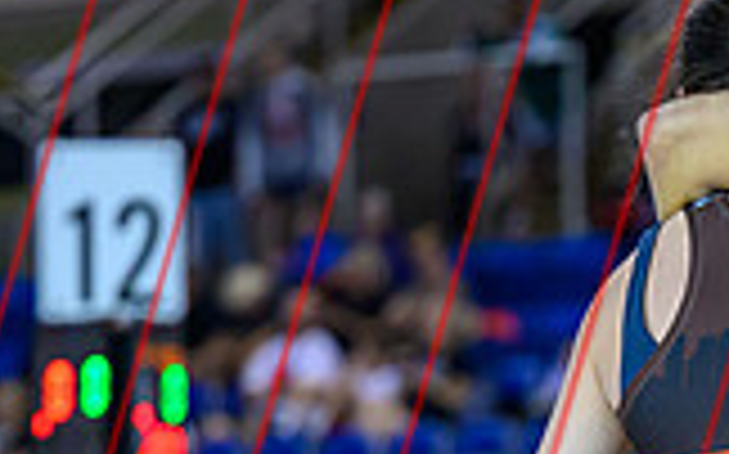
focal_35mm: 348
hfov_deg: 6.0
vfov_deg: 3.8
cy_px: 684
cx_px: 690
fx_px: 6909
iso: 2500
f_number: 2.8
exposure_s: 1/800
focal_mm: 87
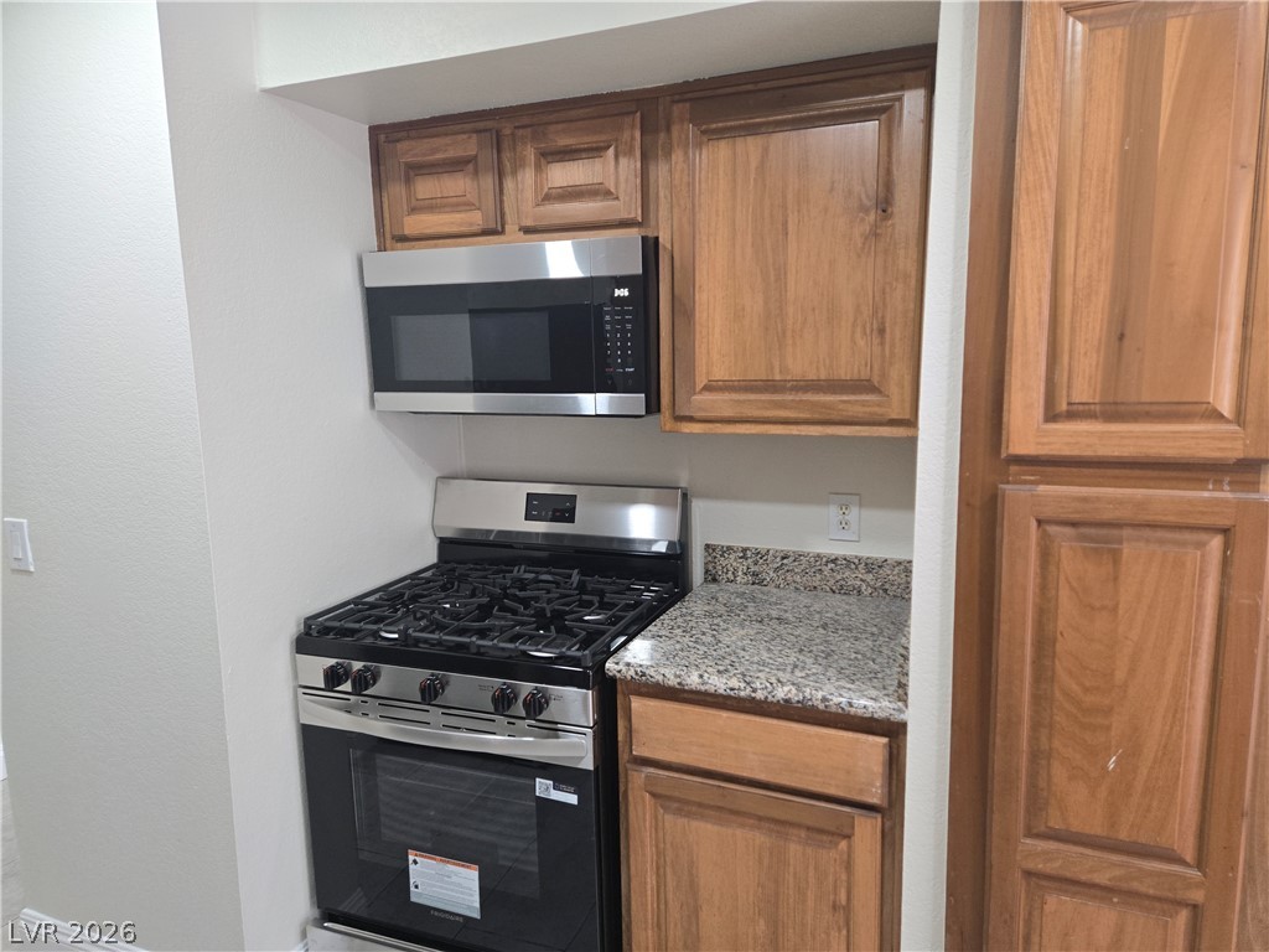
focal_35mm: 23
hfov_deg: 73.9
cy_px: 476
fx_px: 843
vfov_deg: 58.9
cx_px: 634
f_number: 1.8
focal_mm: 5.4
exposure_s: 1/120
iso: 320
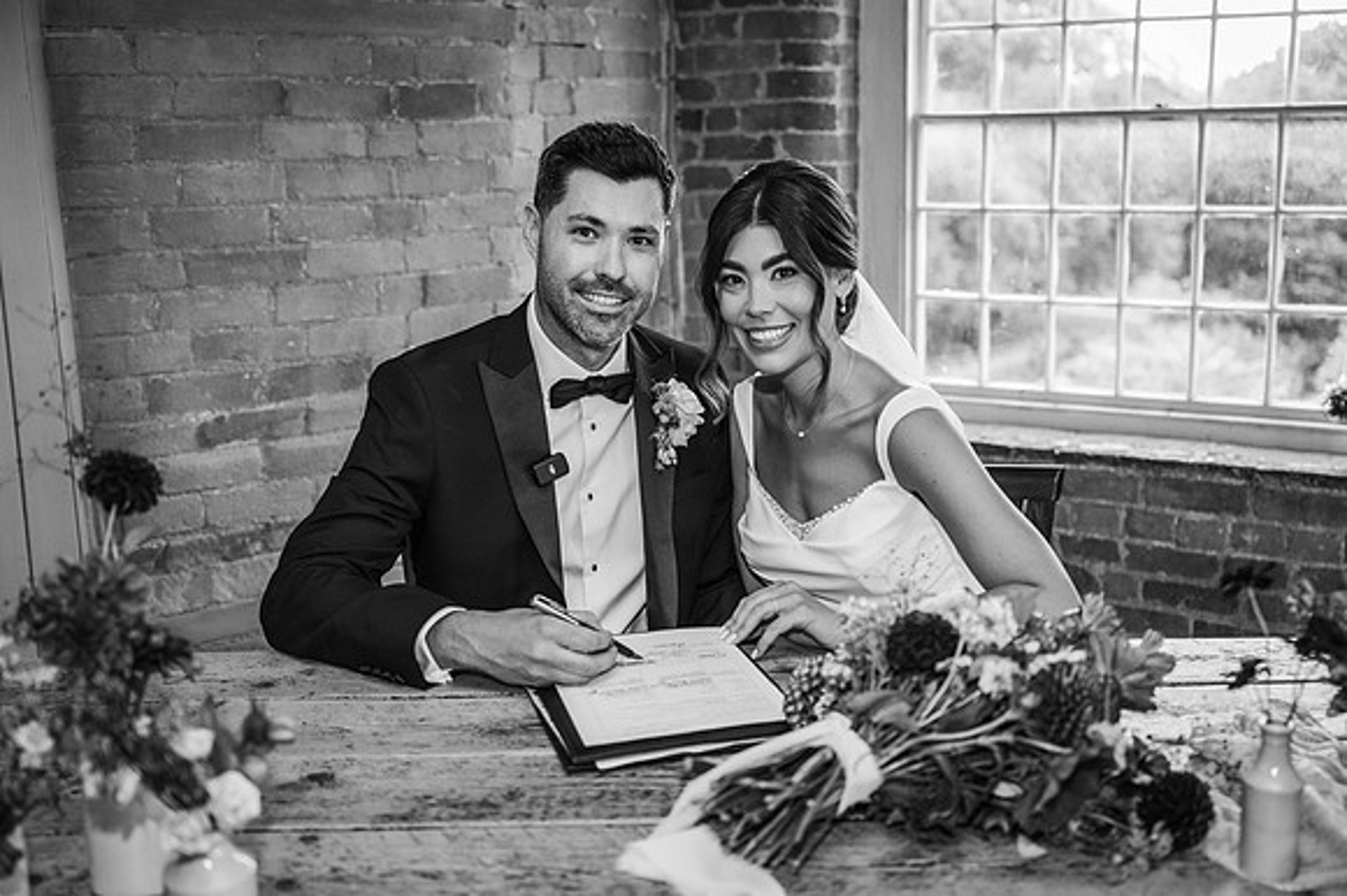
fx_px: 1478
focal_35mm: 40
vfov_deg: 33.7
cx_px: 664
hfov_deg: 49.0
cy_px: 442
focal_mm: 39
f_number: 2.8
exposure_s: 1/200
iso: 720
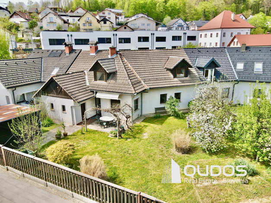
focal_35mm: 24
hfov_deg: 71.6
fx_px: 188
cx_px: 136
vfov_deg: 56.8
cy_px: 102
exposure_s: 1/350
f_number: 2.8
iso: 100
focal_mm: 4.5
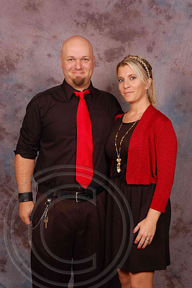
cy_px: 144
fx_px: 457
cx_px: 96
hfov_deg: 23.7
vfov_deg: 35.1
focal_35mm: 57
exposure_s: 1/125
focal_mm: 38
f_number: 10
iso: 200
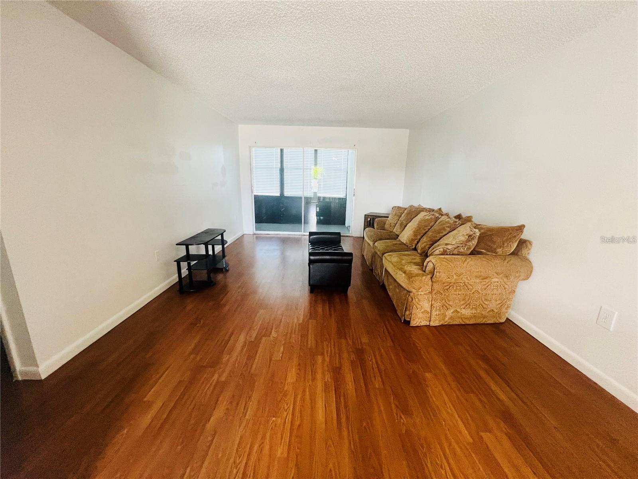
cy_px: 240
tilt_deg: -14.4
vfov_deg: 89.9
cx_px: 319
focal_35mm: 13
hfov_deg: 106.2
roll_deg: -1.1
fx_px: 240
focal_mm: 1.57
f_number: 1.8
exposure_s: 1/60
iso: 320
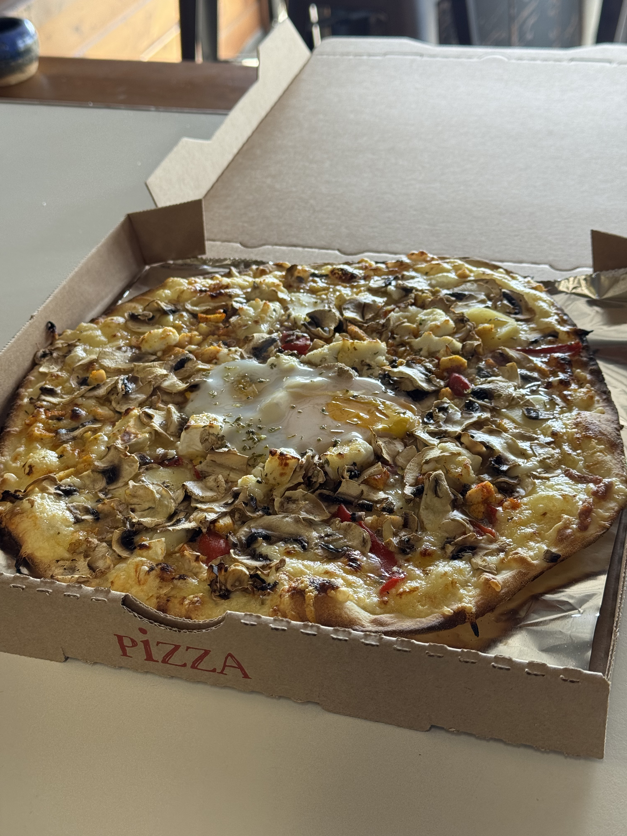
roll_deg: +4.7
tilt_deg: -34.5
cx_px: 314
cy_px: 418
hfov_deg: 30.3
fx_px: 1159
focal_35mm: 48
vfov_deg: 39.7
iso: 64
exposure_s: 1/178
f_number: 1.78
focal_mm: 6.76
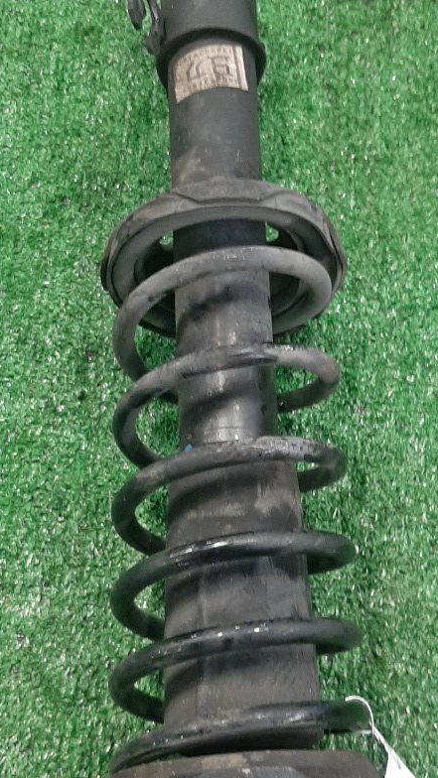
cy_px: 413
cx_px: 238
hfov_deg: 23.1
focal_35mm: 52
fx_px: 1074
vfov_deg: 39.8
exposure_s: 1/25
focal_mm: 3.93
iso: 168
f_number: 1.7
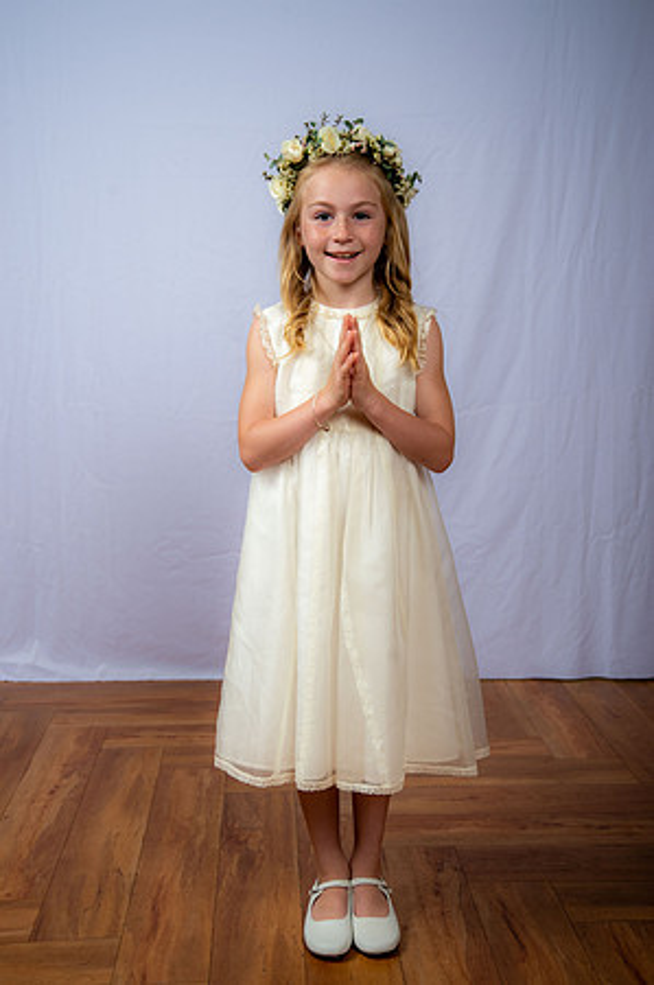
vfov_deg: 41.2
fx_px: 1311
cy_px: 492
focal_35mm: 48
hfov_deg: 28.0
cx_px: 327
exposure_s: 1/160
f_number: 6.3
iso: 250
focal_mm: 48
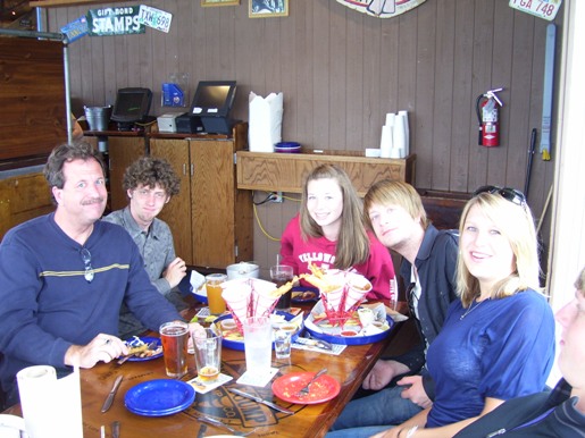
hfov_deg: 50.1
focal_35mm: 37
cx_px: 292
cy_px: 219
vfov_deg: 38.7
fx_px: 625
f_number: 2.7
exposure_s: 1/30
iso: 125
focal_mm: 6
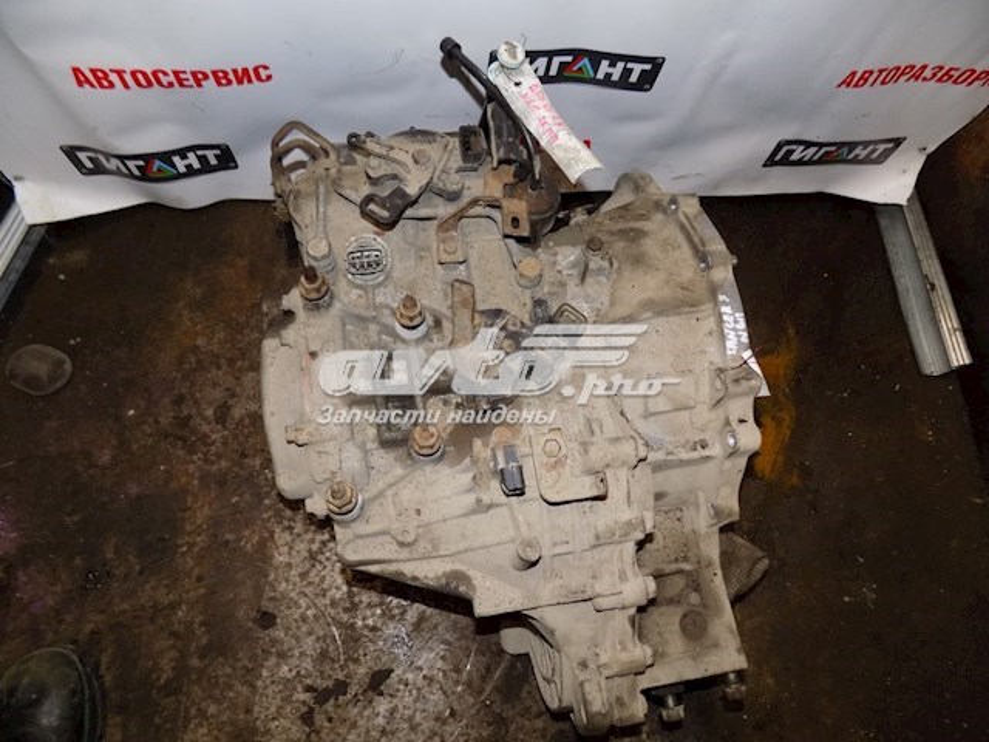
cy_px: 371
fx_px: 657
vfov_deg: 58.9
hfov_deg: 73.9
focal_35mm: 23
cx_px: 494
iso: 200
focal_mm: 4
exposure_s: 1/30
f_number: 3.1
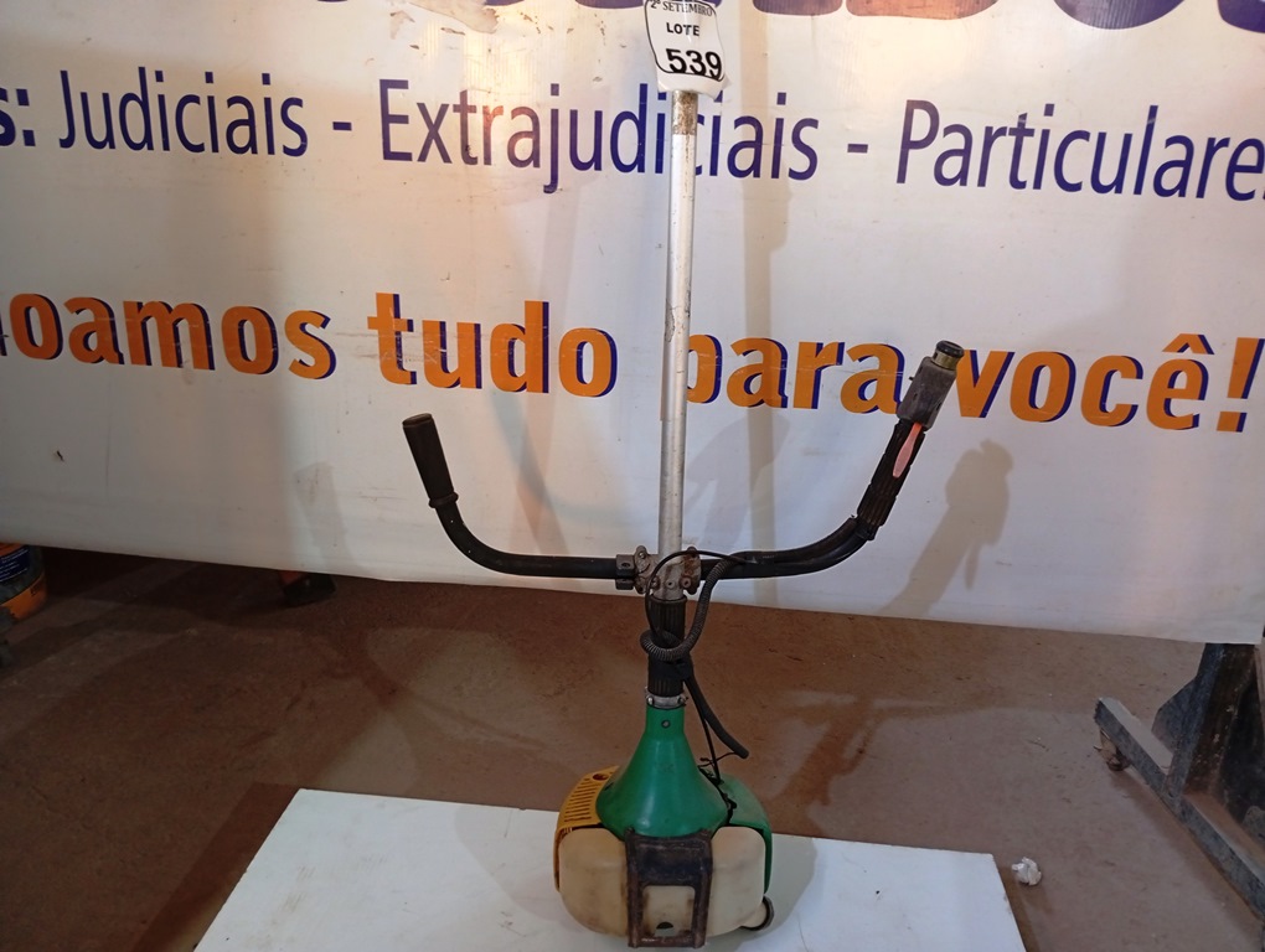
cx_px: 632
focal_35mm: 27
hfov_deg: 65.2
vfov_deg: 51.5
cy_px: 476
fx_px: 988
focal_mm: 3.98
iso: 853
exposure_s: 1/20
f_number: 1.8
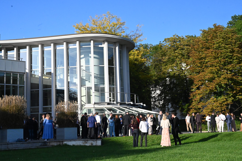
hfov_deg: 39.6
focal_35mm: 50
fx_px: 336
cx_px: 121
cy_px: 80
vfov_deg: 27.0
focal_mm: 50
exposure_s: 1/4000
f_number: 14
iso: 10000
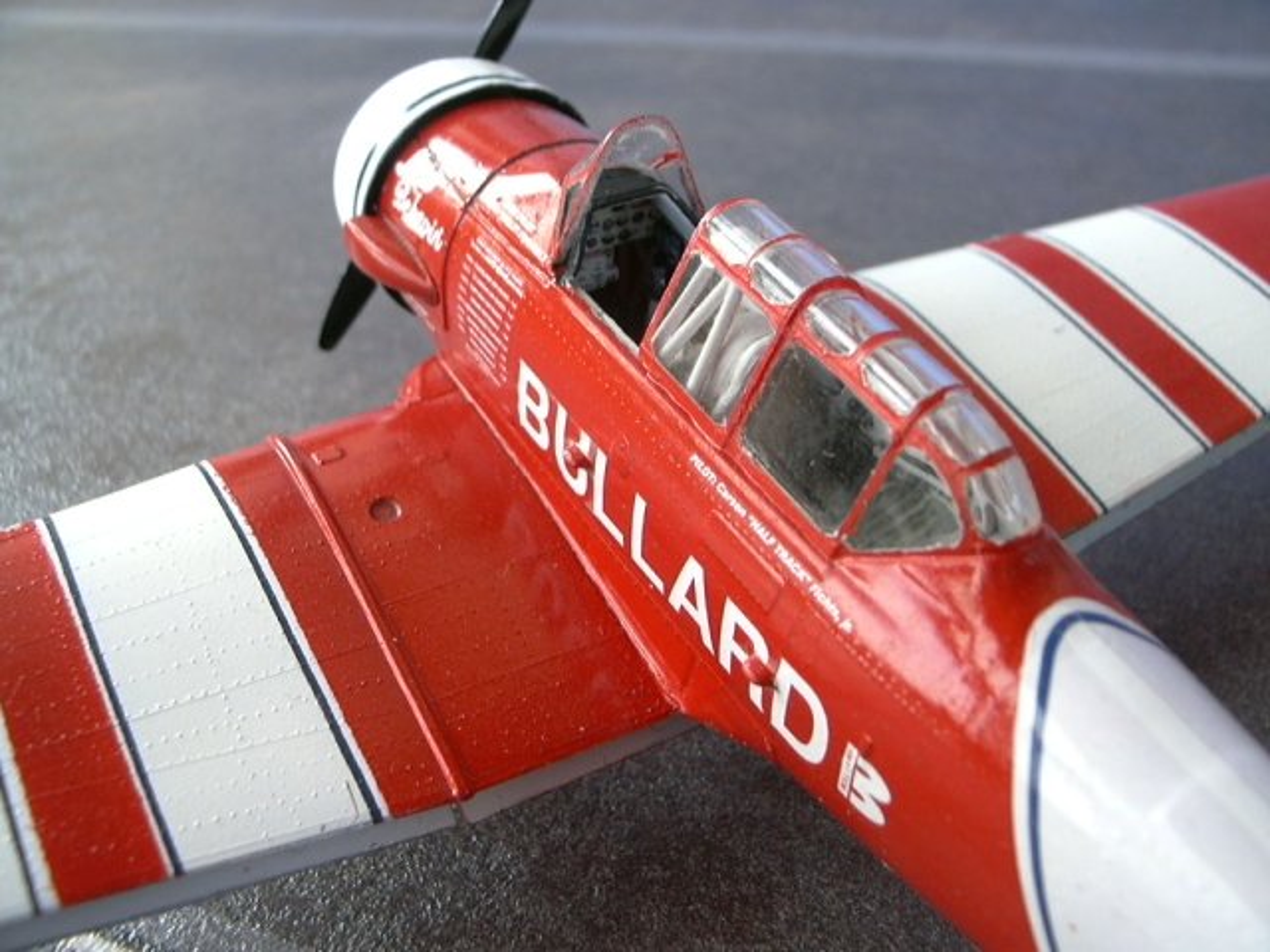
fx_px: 1284
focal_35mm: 35
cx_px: 635
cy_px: 476
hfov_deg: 52.6
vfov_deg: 40.7
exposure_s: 1/46.9
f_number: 2.8
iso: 100
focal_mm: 5.4
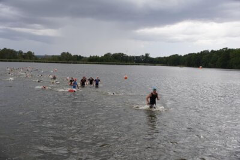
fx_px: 280
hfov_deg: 46.4
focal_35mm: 42
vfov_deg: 31.9
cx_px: 120
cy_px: 80
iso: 200
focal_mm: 28
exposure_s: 1/160
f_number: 5
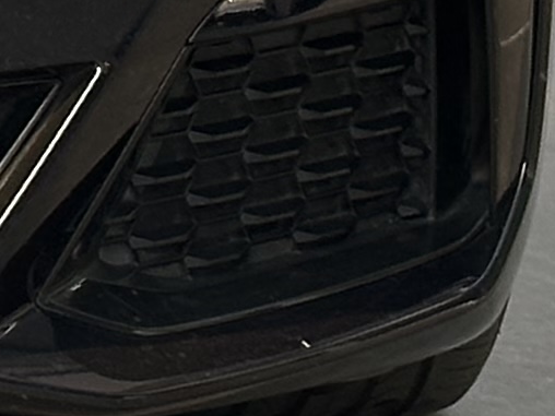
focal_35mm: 381
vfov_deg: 3.8
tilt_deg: -3.5
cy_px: -761
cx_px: -822
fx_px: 6109
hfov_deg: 5.0
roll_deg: -0.4
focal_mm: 6.86
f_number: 1.78
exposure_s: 1/631
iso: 64
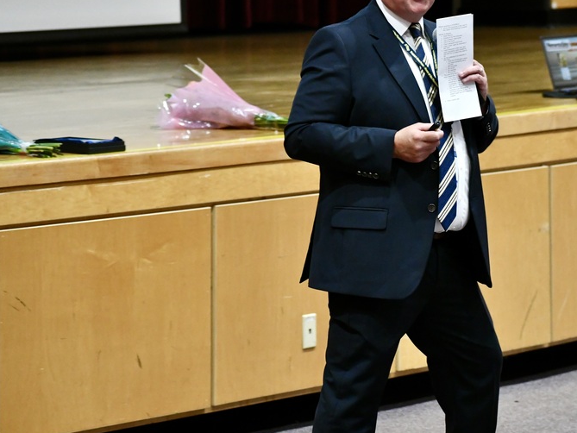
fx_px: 3668
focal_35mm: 220
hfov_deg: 9.0
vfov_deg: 6.8
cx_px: 402
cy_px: 172
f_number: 4.8
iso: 3200
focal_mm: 102
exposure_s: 1/50
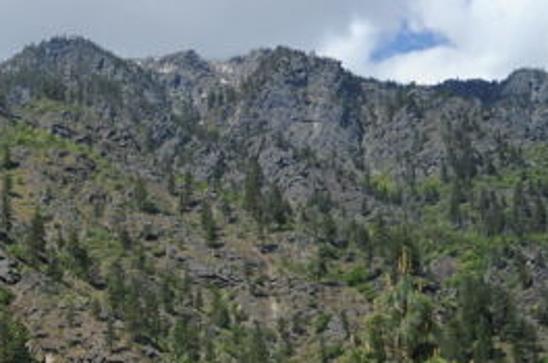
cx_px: -191
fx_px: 1292
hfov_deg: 21.4
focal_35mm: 85
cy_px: 527
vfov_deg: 15.0
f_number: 13
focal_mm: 28
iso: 200
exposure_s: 1/200
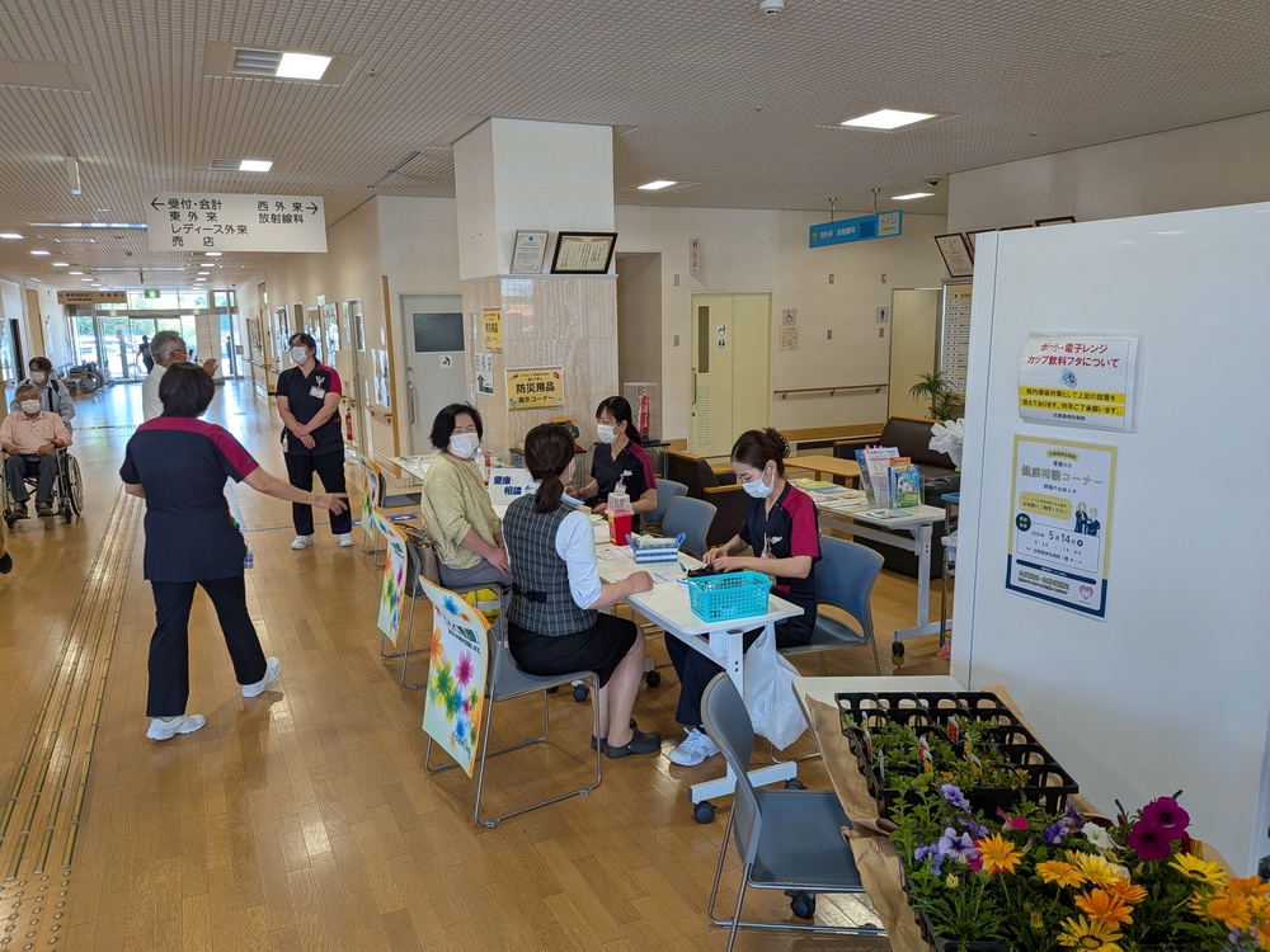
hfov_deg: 71.6
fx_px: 881
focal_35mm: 24
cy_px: 476
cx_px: 635
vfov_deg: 56.8
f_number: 1.7
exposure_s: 1/59.4
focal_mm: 4.53
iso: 41
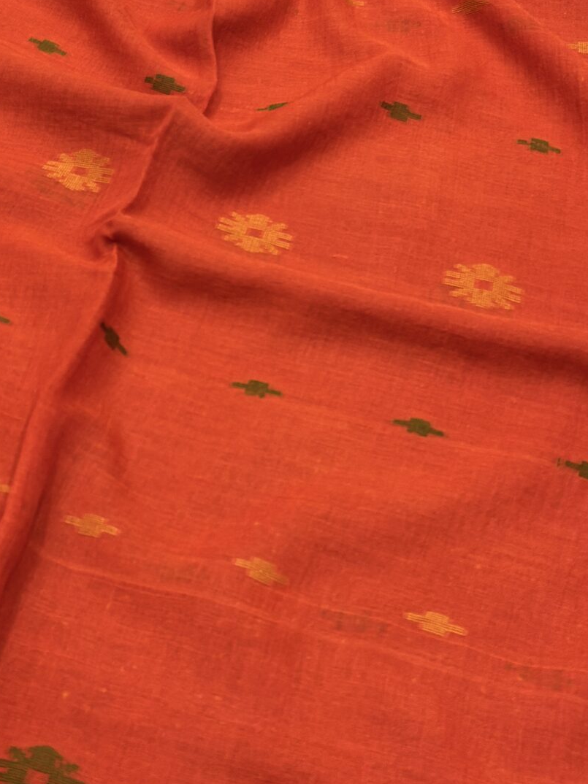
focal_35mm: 62
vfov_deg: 31.0
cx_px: 107
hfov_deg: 23.3
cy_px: 265
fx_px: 1405
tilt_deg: -51.0
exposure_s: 1/50
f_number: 1.6
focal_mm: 5.96
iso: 64
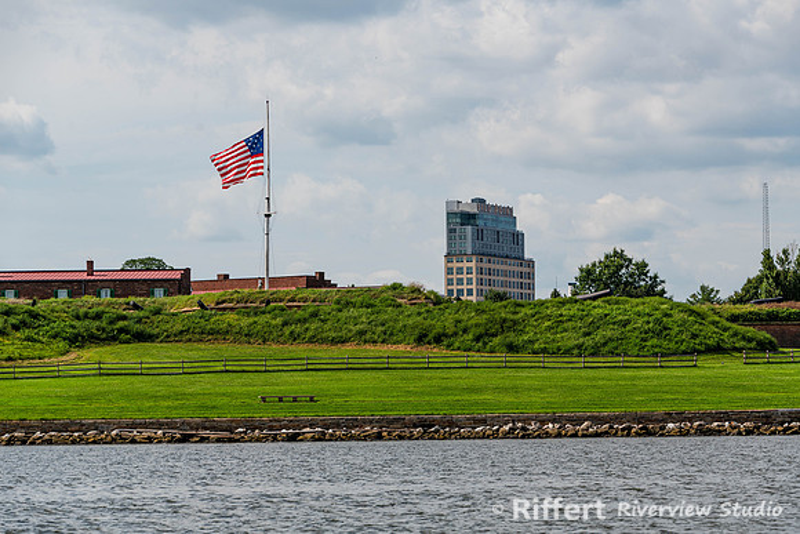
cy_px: 267
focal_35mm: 139
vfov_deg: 9.9
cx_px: 400
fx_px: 3083
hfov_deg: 14.8
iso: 64
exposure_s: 1/400
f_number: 8
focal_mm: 135
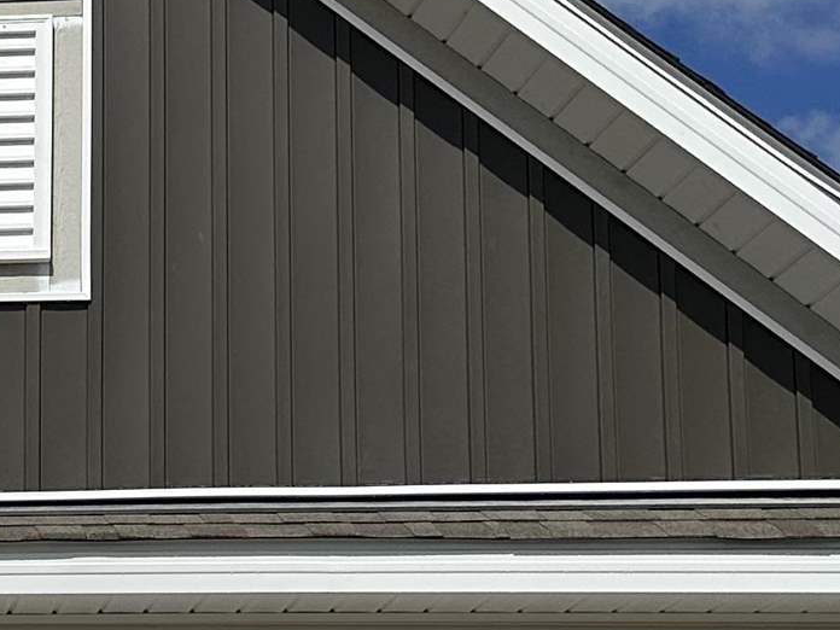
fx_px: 2572
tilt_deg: +6.9
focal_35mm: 106
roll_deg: -1.9
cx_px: -629
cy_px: 813
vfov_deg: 13.5
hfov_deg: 16.0
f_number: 1.78
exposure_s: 1/13699
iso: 80
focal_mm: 6.86
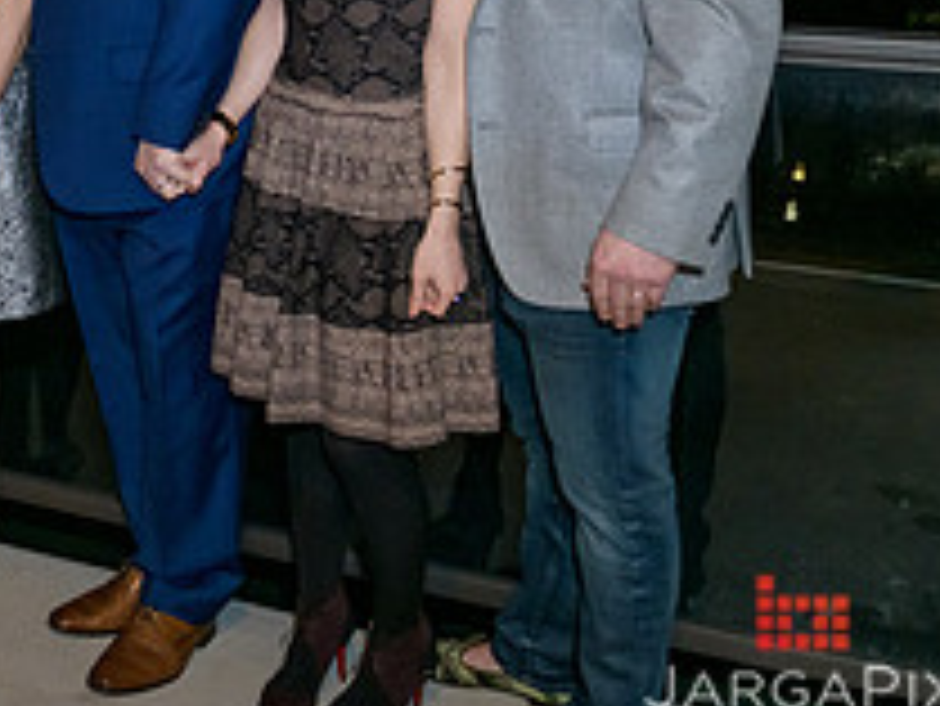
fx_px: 1739
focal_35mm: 64
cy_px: -61
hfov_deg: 26.4
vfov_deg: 21.8
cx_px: -229
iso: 1600
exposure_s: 1/125
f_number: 3.2
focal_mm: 24
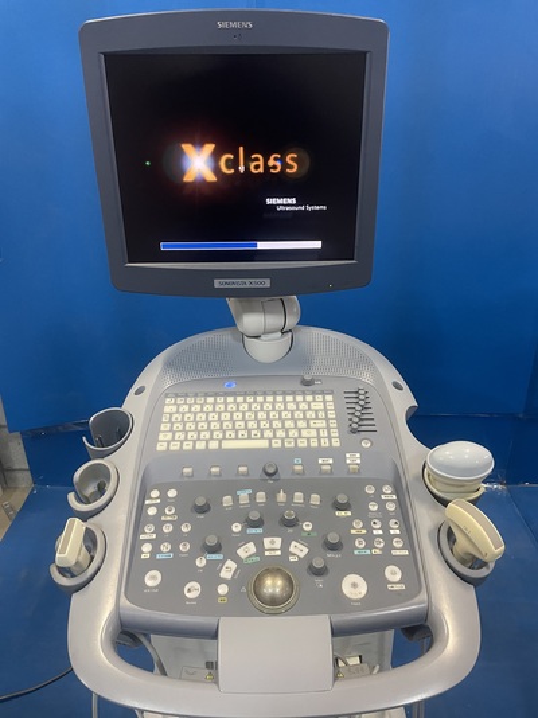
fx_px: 539
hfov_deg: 53.0
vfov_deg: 67.3
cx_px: 269
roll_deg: +1.8
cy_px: 359
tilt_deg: -24.6
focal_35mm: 26
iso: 400
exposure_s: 1/40
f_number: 1.6
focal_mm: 4.2
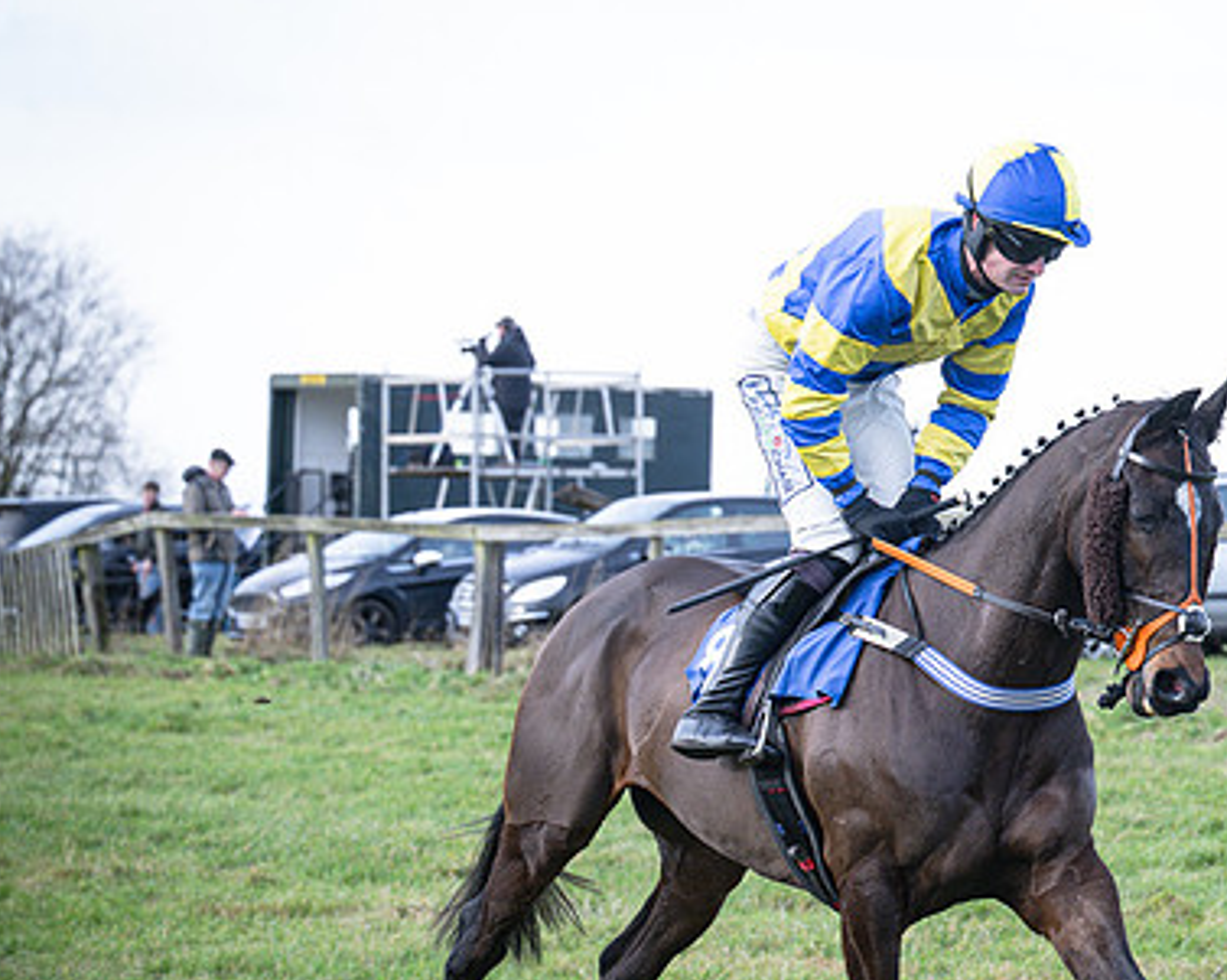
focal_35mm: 164
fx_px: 5951
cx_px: 1215
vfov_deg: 9.4
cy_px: 638
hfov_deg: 11.7
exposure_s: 1/800
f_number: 4
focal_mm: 70
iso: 400
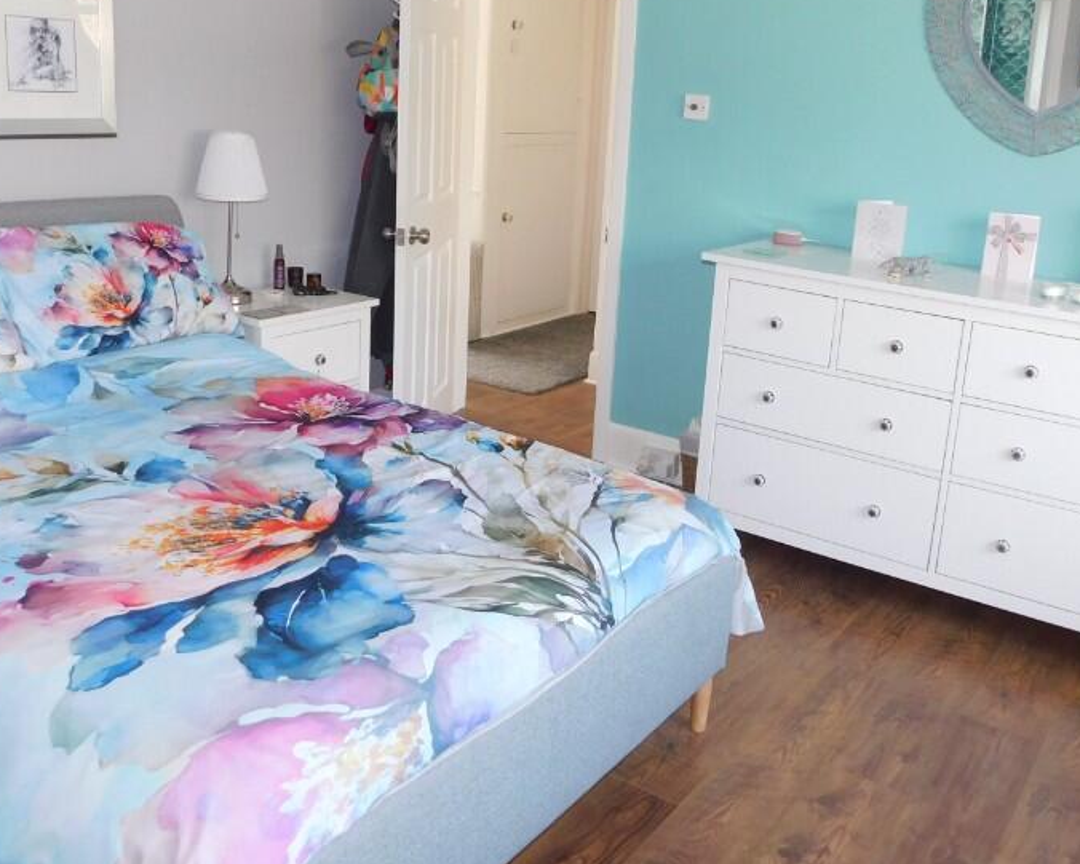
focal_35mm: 34
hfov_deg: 52.8
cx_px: 590
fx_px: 1087
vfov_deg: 43.1
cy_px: 334
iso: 140
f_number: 3
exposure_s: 1/30
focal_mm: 4
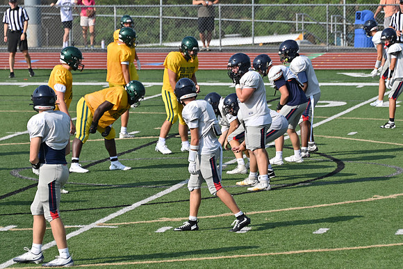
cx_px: 202
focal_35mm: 300
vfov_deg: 4.6
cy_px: 134
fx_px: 3359
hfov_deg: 6.9
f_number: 5.6
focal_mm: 200
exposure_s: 1/800
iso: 100
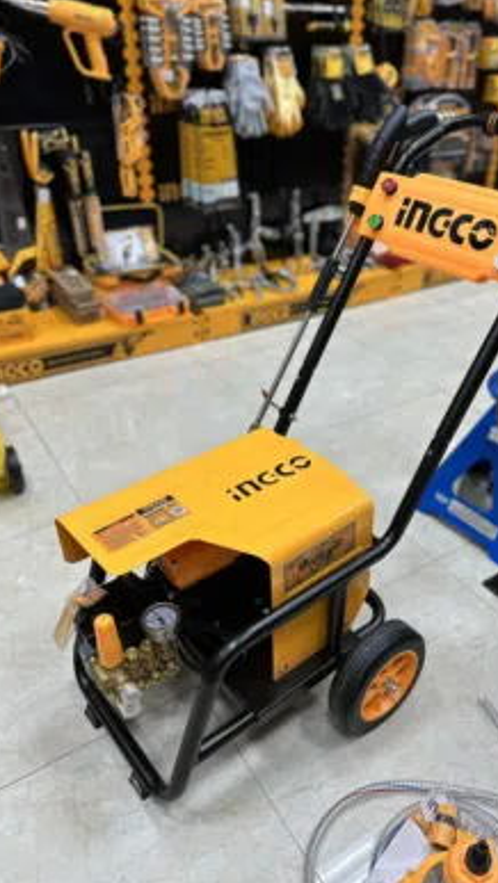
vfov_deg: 69.8
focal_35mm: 27
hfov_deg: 42.5
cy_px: 452
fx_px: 633
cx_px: 324
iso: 64
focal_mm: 6.86
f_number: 1.78
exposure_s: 1/139
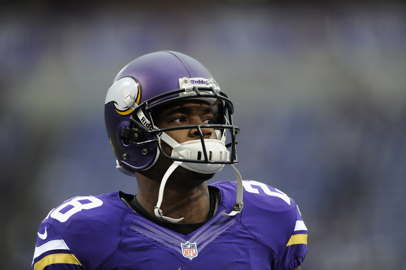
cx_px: 203
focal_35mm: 400
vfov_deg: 3.4
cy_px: 135
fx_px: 4508
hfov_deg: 5.2
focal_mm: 400
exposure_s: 1/1000
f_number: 2.8
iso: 1250
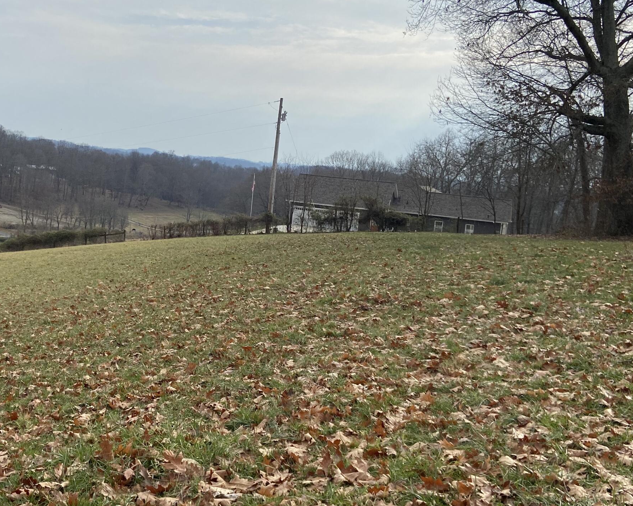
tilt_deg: -5.7
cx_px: 206
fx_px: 805
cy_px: 235
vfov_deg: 34.9
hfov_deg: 42.3
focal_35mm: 43
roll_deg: -4.8
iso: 32
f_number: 1.8
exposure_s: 1/3610
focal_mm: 4.25
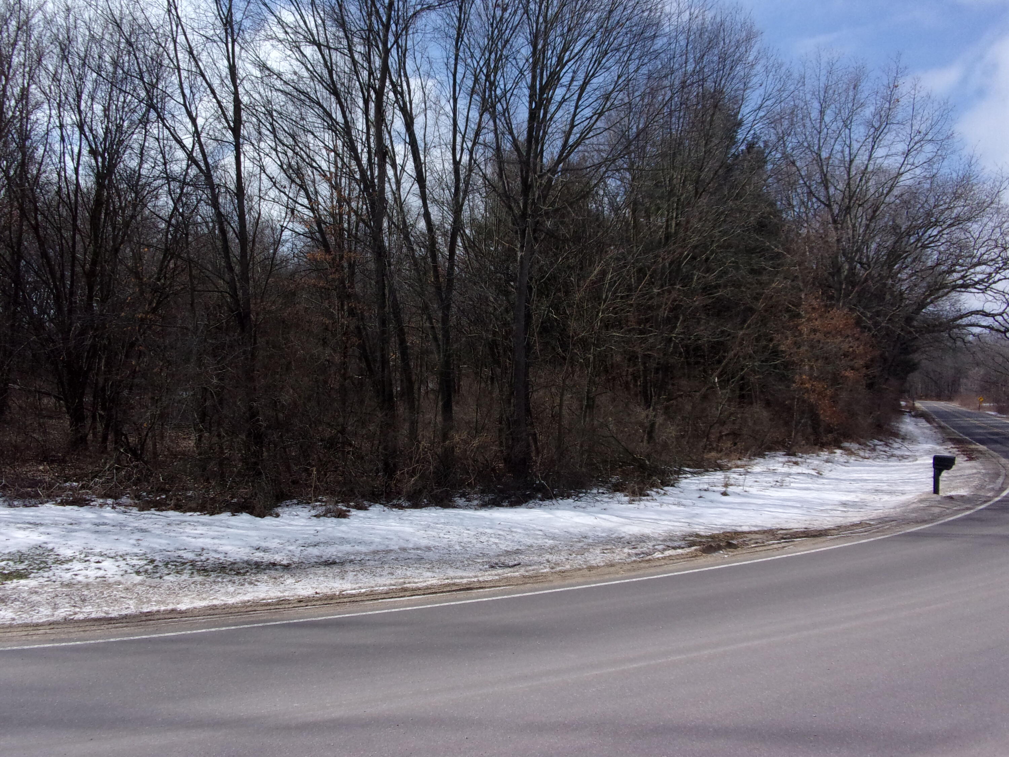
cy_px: 378
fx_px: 816
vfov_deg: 49.7
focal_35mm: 28
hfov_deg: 63.4
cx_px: 504
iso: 160
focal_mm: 5.1
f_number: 10.8
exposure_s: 1/280
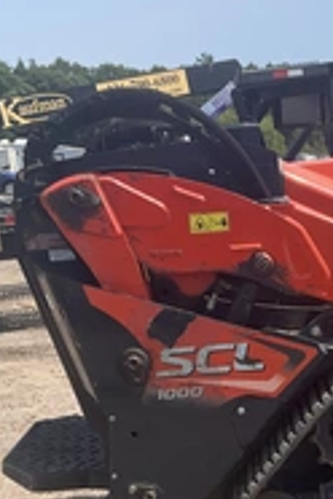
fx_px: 902
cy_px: 370
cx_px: 328
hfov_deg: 20.3
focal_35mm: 65
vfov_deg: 30.5
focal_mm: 3
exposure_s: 1/1195
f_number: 1.8
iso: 25
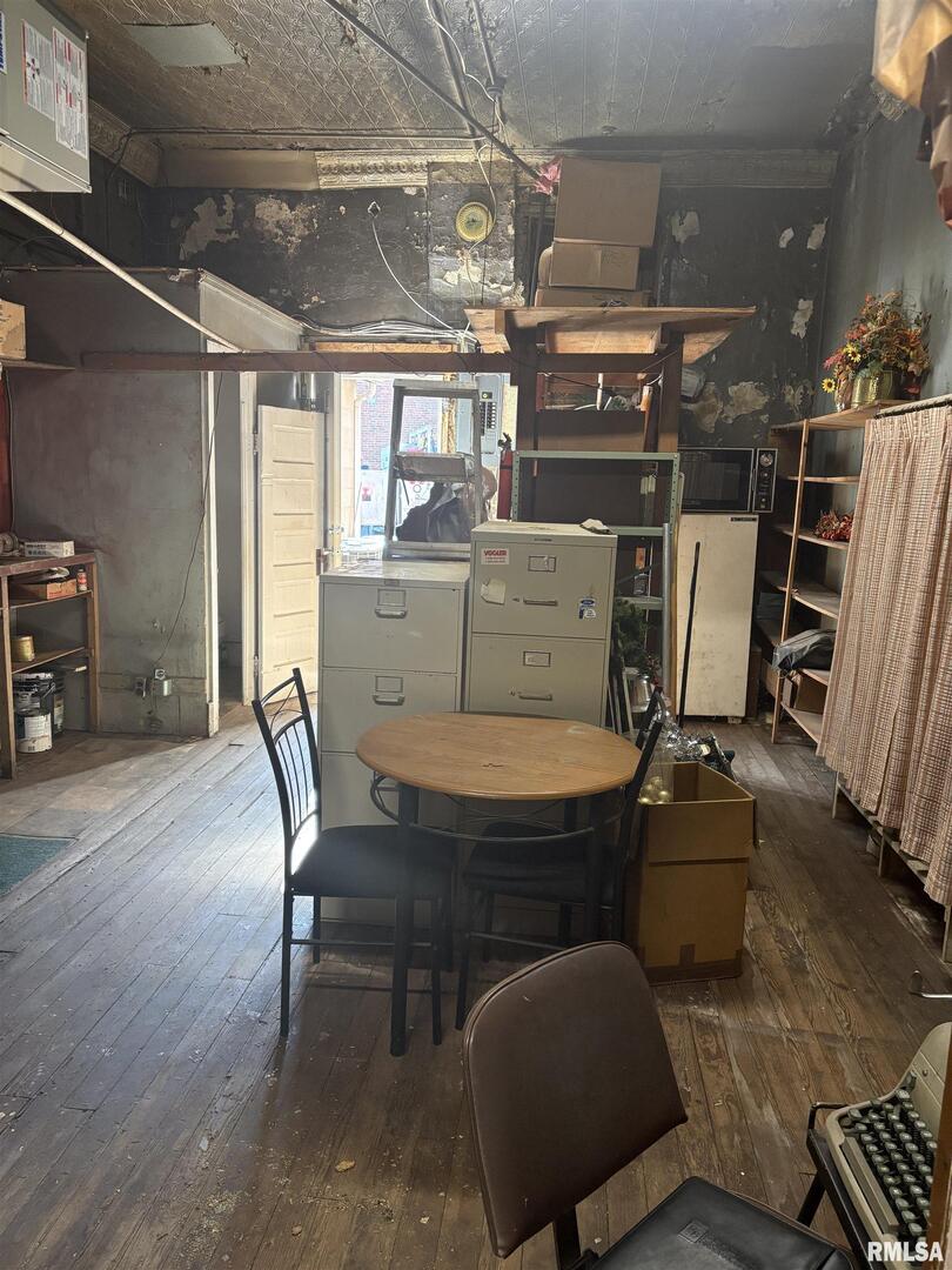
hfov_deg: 53.1
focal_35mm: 26
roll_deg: -1.6
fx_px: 953
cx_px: 476
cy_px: 635
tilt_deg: -8.9
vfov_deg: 67.3
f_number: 1.6
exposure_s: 1/120
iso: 250
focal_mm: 5.96
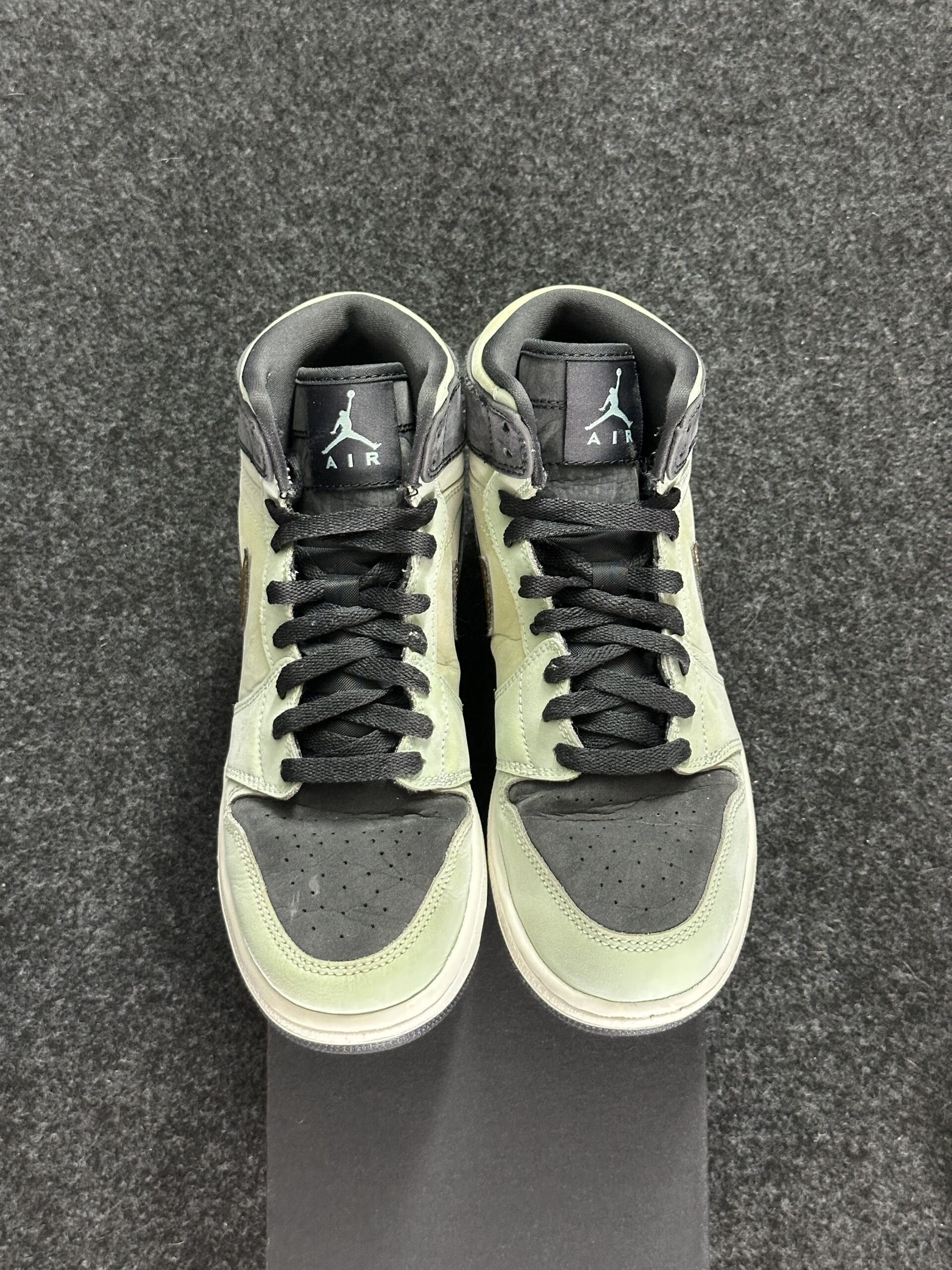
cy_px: 635
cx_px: 476
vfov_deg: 39.7
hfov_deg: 30.3
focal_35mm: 48
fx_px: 1760
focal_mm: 6.86
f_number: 1.78
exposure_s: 1/33
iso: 400
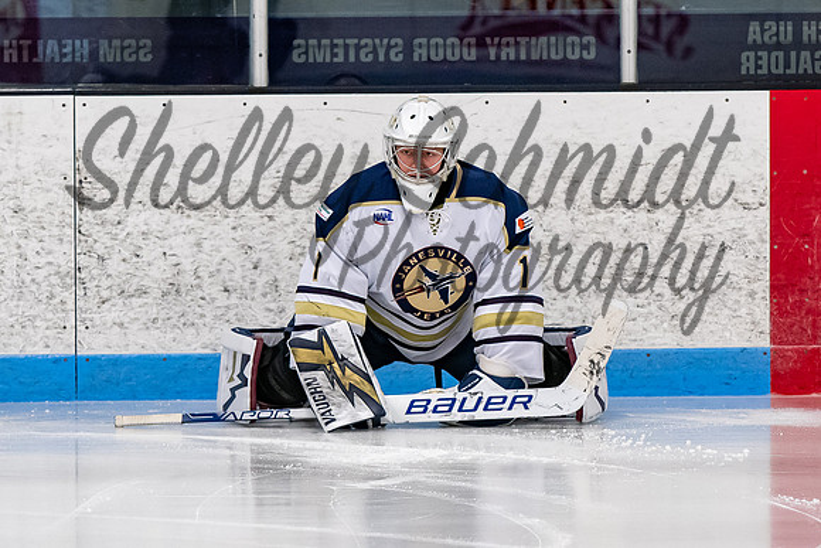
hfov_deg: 5.8
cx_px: 430
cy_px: 268
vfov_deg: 3.8
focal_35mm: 358
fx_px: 8160
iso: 2000
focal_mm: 160
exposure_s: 1/800
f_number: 3.2
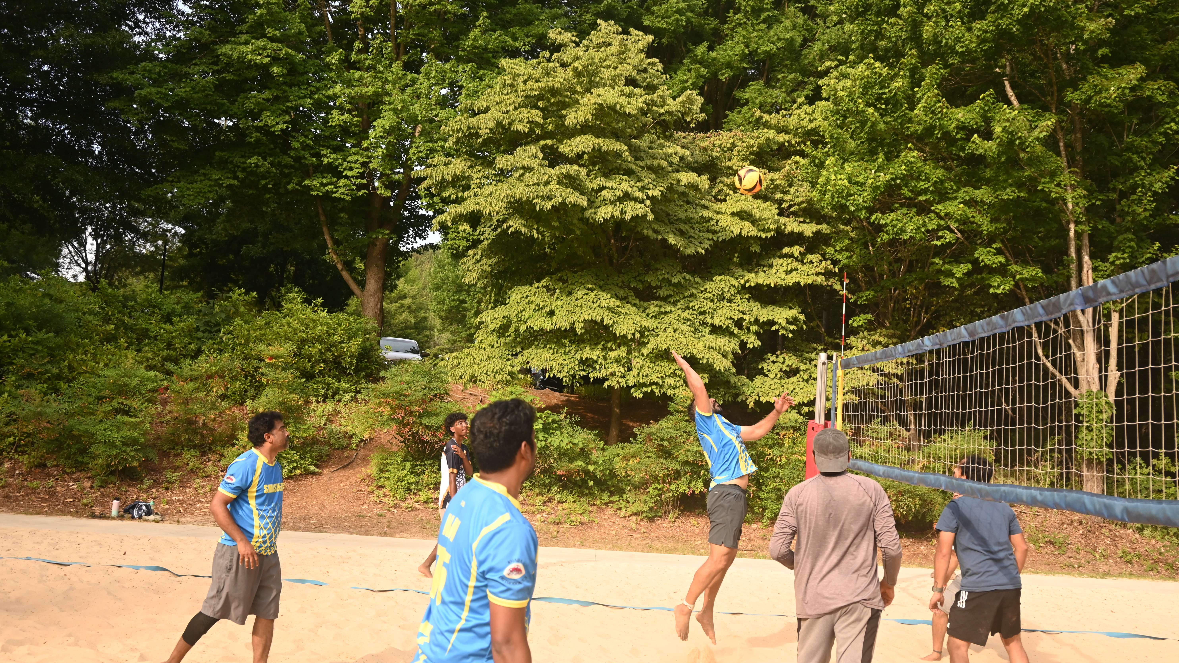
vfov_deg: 33.7
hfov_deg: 56.6
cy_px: 347
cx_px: 584
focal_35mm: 35
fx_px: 1094
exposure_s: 1/1600
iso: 1000
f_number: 4.8
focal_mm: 33
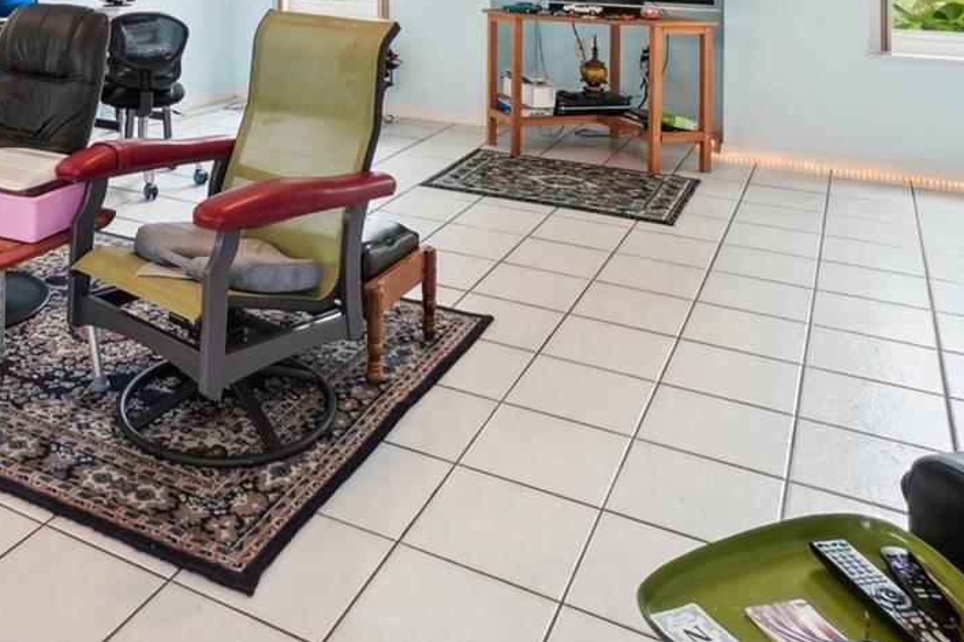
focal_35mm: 34
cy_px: -64
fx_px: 910
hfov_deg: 54.2
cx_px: 291
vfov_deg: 33.8
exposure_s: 1/15
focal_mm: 10
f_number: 8
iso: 400
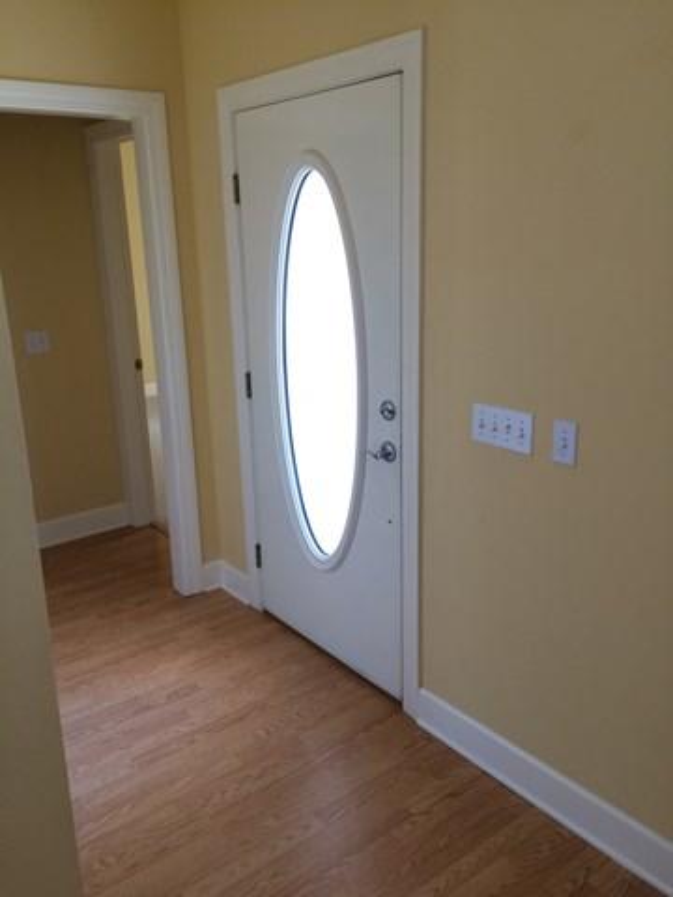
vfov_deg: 61.7
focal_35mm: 29
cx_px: 336
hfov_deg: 48.2
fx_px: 752
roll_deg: +1.9
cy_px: 448
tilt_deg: -18.0
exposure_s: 1/30
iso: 64
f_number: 2.2
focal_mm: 4.15
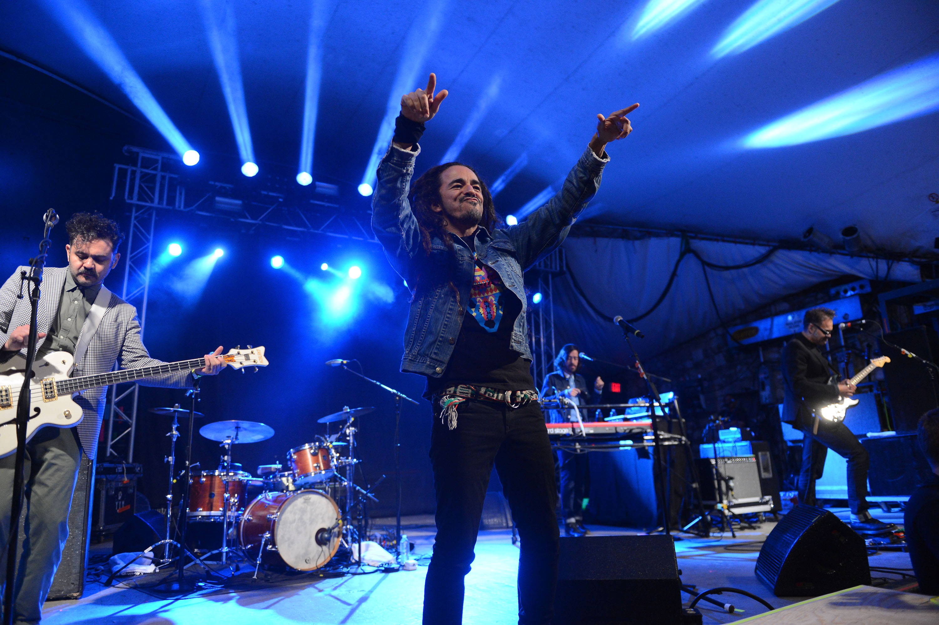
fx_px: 626
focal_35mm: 24
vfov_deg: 53.1
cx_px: 470
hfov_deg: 73.8
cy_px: 312
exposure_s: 1/500
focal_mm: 24
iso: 3200
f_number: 2.8
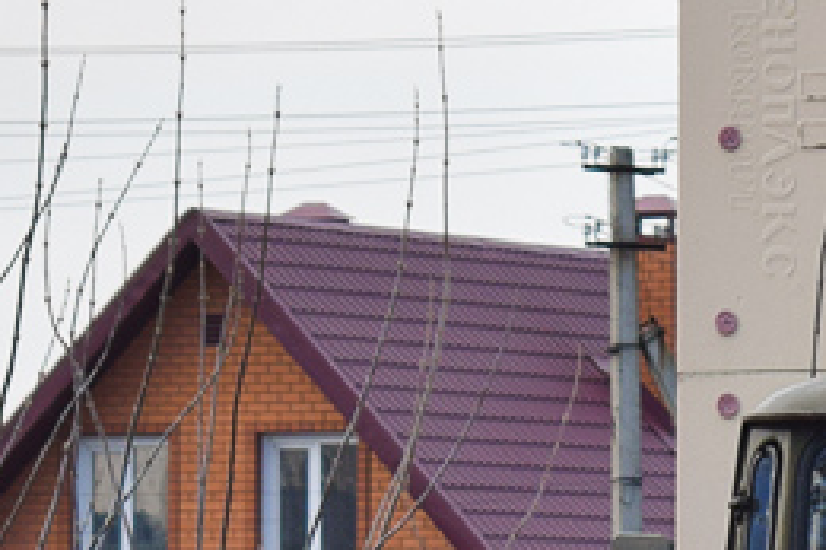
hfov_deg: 5.3
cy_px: 636
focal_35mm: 381
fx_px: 8743
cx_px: 1487
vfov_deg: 3.6
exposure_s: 1/400
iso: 200
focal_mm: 55
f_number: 5.6
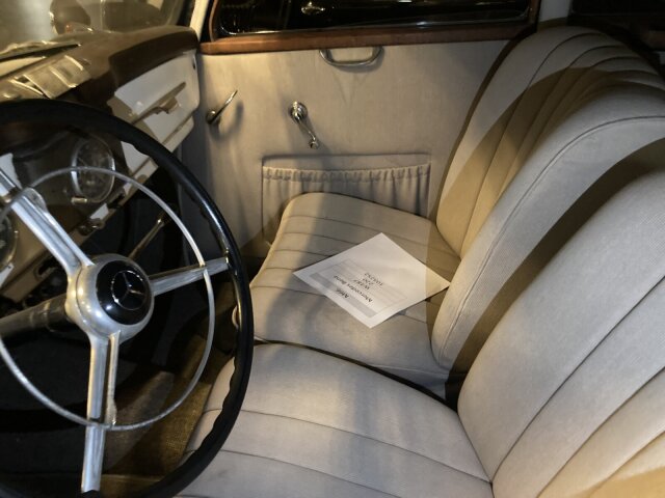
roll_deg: +2.0
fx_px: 538
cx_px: 332
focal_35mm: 28
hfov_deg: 63.4
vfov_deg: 49.7
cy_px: 249
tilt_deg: -34.0
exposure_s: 1/20
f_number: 1.8
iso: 640
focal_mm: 3.99
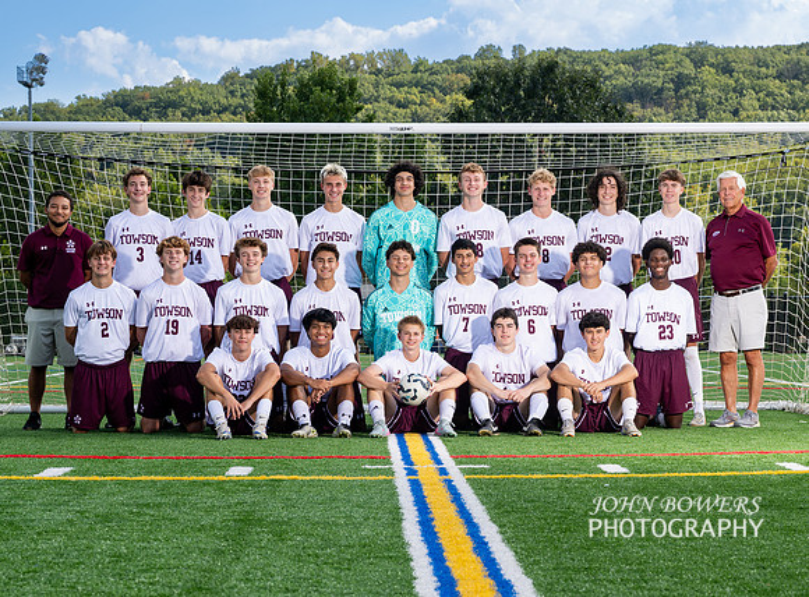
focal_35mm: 109
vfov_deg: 13.5
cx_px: 507
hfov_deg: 18.2
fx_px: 2522
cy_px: 368
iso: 100
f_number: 7.1
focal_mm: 70
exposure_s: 1/160
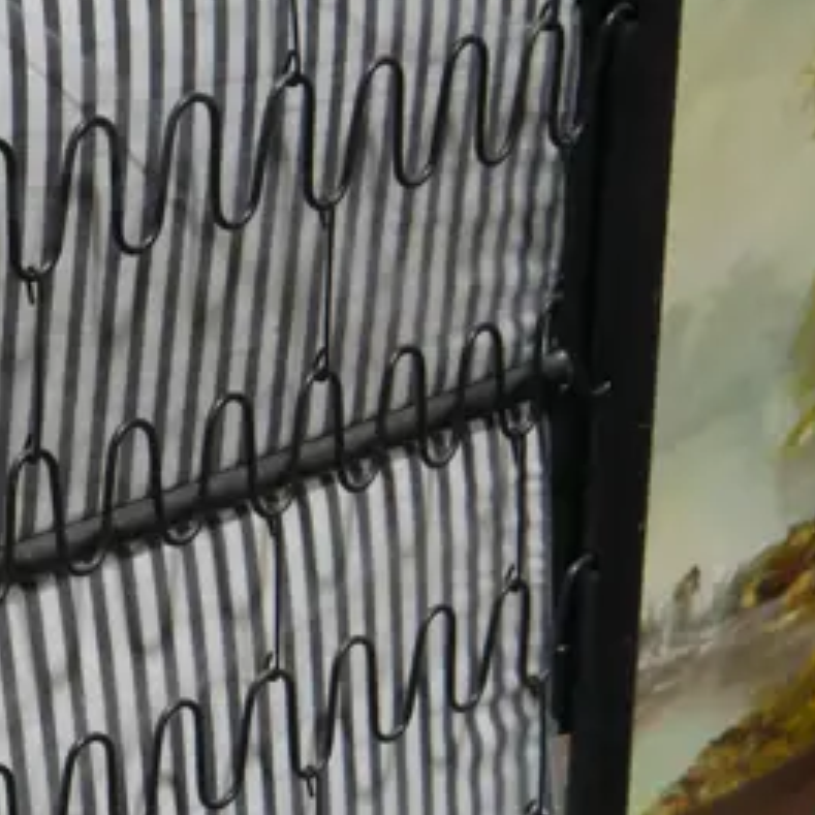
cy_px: 756
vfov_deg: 15.6
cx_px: -352
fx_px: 2930
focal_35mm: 110
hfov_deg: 14.9
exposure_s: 1/60
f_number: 4.5
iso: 320
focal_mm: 16
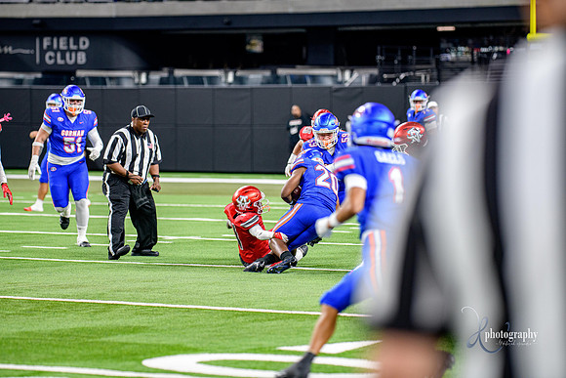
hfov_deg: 12.1
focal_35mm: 170
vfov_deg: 8.1
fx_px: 2673
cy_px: 189
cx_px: 283
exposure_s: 1/400
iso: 1250
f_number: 2.8
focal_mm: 170
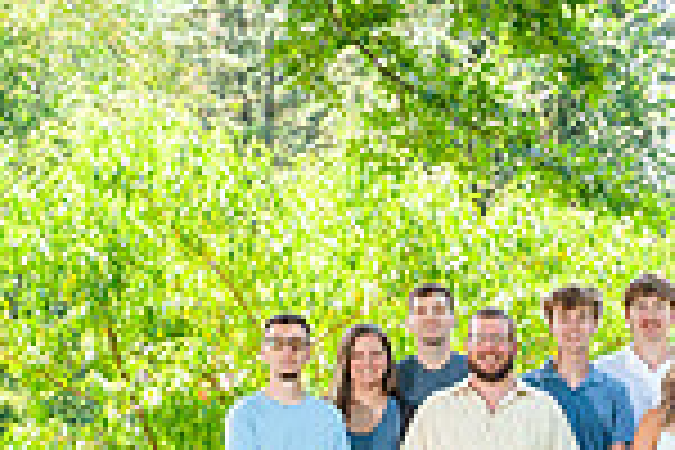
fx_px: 4256
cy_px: 546
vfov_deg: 6.0
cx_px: 846
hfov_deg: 8.9
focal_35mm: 227
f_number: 16
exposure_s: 1/100
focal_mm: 52
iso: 800
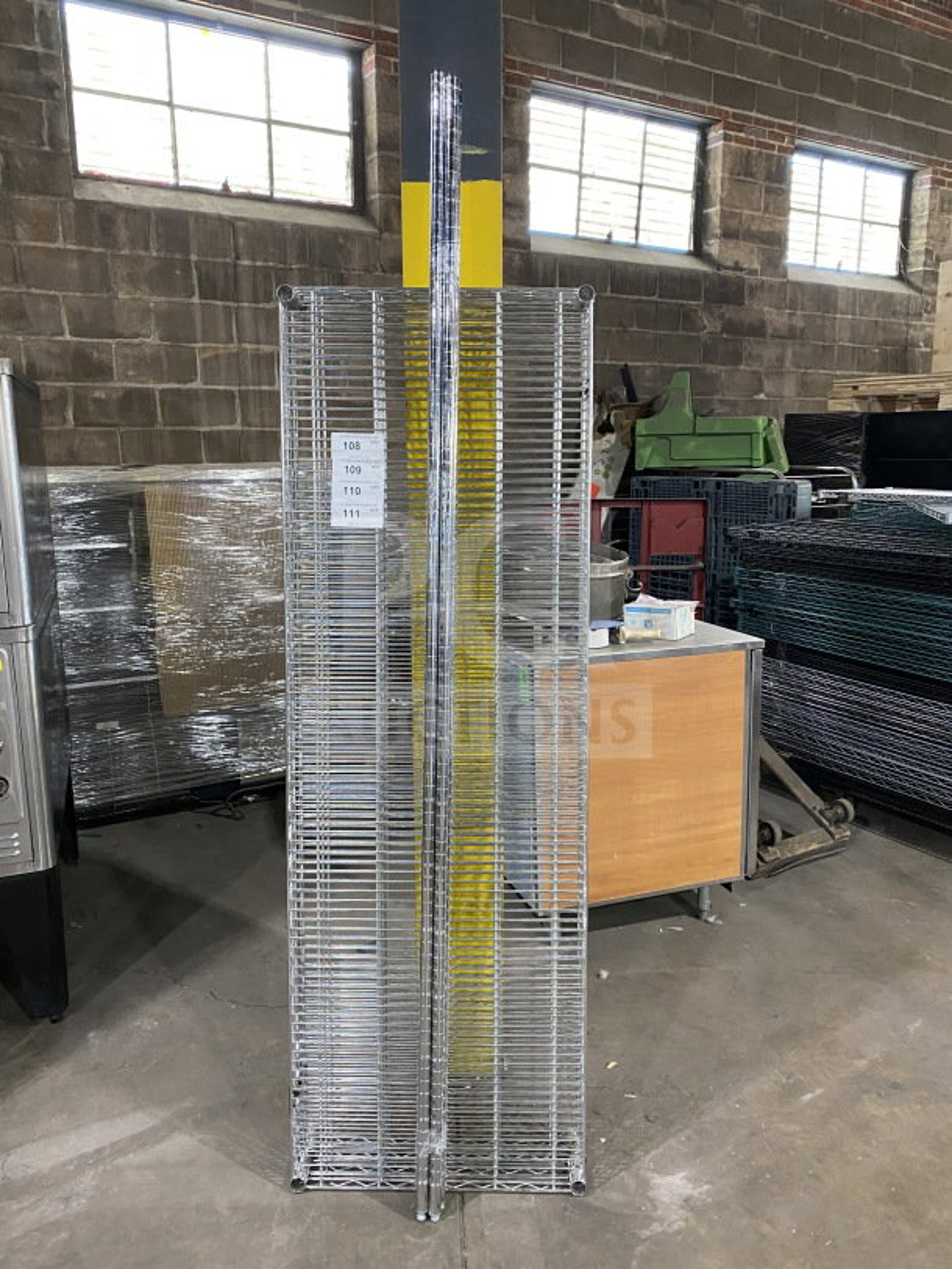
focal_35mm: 26
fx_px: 953
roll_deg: -0.1
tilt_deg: -10.9
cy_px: 634
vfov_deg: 67.3
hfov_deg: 53.1
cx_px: 476
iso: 400
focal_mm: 4.25
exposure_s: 1/60
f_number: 1.8
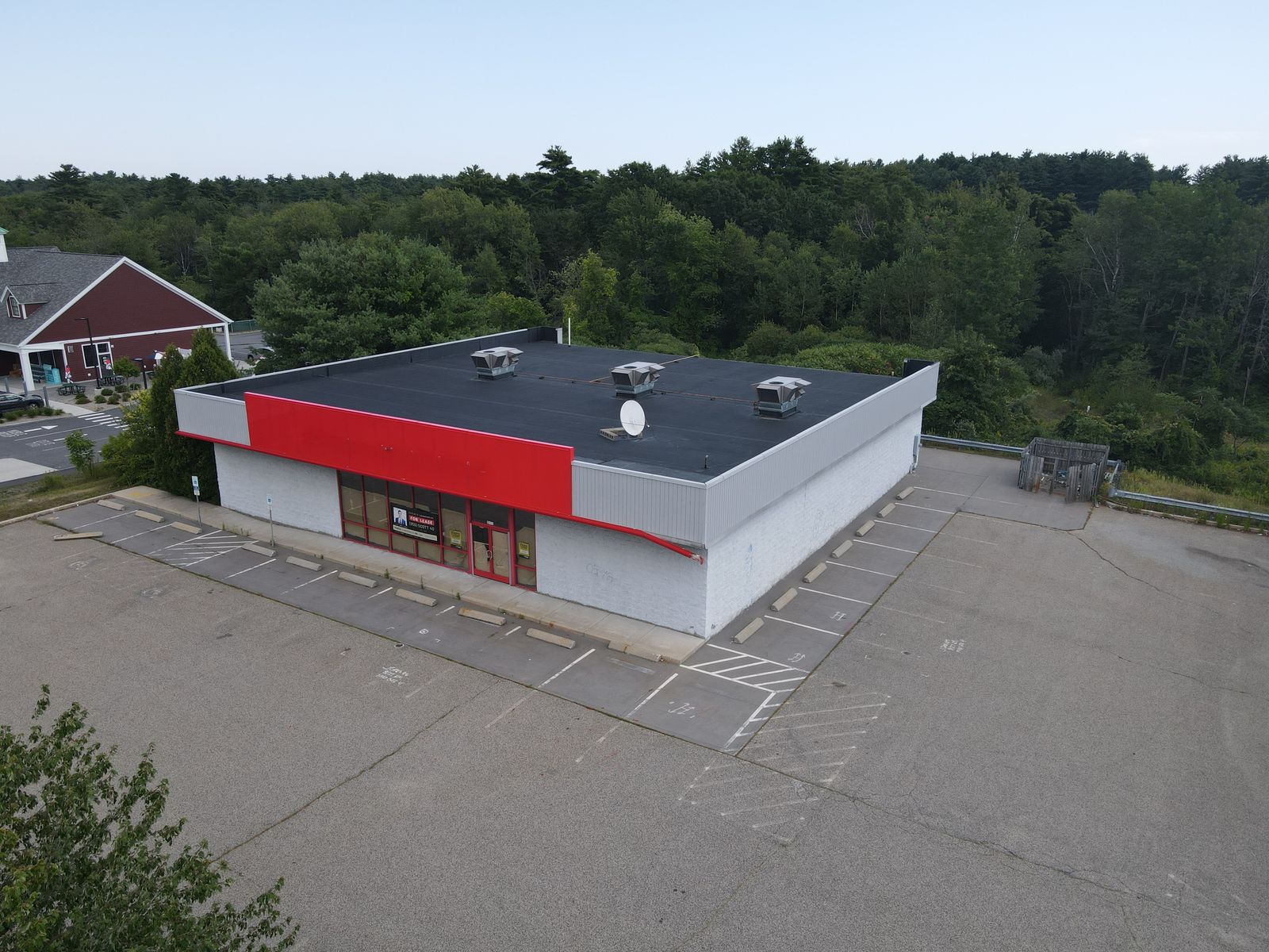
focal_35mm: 24
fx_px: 880
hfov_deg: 71.6
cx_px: 634
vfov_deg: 56.8
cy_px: 476
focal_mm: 4.5
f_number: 2.8
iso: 100
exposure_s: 1/350
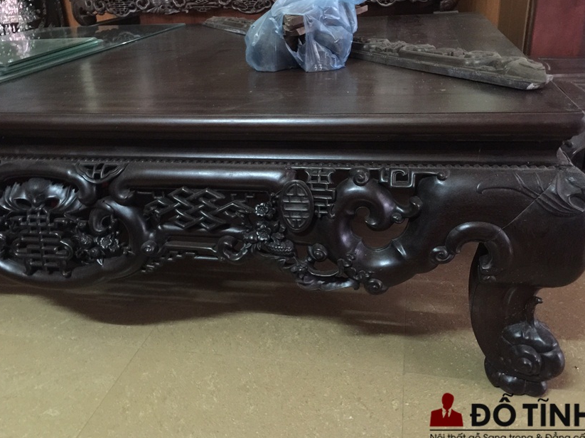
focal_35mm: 31
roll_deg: +1.7
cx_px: 292
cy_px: 217
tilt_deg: -25.6
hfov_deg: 58.4
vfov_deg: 45.4
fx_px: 524
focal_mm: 4.15
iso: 125
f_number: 2.2
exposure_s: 1/4
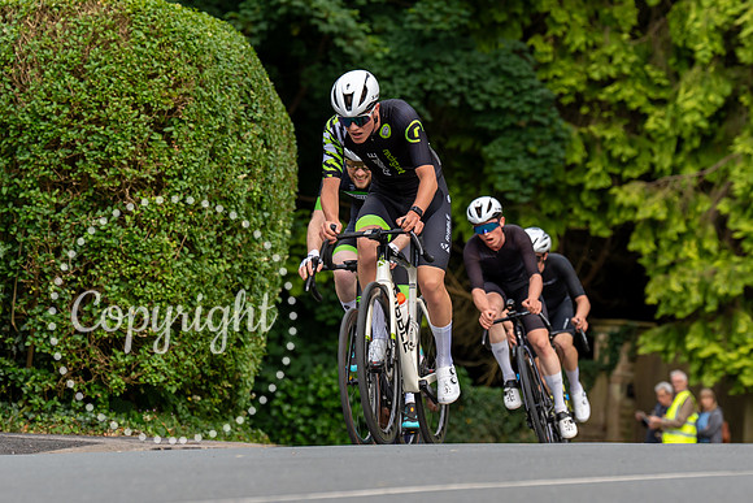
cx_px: 363
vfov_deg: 6.8
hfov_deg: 10.2
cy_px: 153
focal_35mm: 202
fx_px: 4235
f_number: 4
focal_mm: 126
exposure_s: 1/800
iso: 400
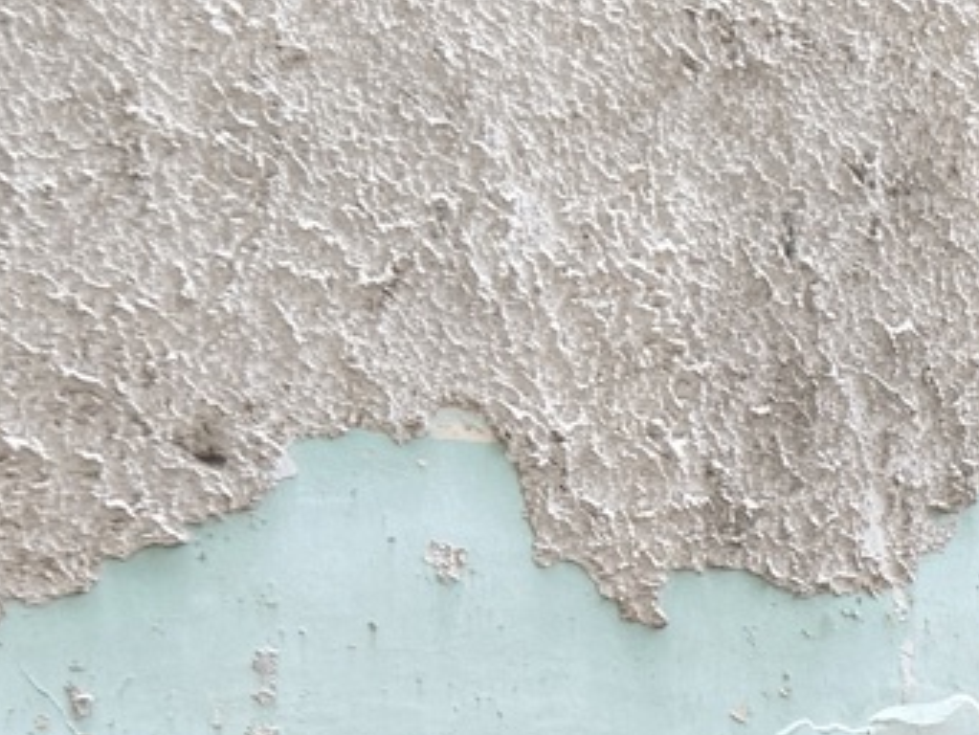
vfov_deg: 10.7
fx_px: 3819
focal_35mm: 135
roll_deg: +1.5
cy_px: 1054
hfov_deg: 12.4
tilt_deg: +5.1
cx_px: 2125
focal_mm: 6.76
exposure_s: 1/121
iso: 64
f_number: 1.78
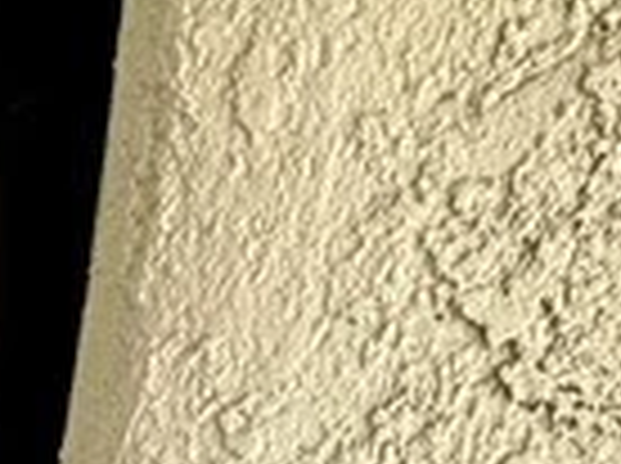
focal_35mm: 104
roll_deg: -1.1
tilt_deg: -17.4
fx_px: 1862
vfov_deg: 9.5
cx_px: -864
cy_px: 1545
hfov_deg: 13.7
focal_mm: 2.22
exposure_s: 1/99
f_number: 2.2
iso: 80
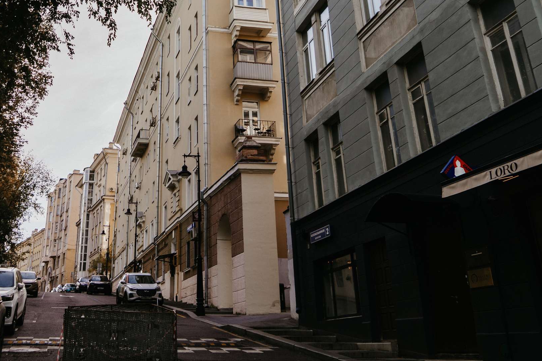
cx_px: 168
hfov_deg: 49.5
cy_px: 96
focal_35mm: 38
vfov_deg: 34.4
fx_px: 572
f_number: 4
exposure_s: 1/500
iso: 125
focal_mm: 24
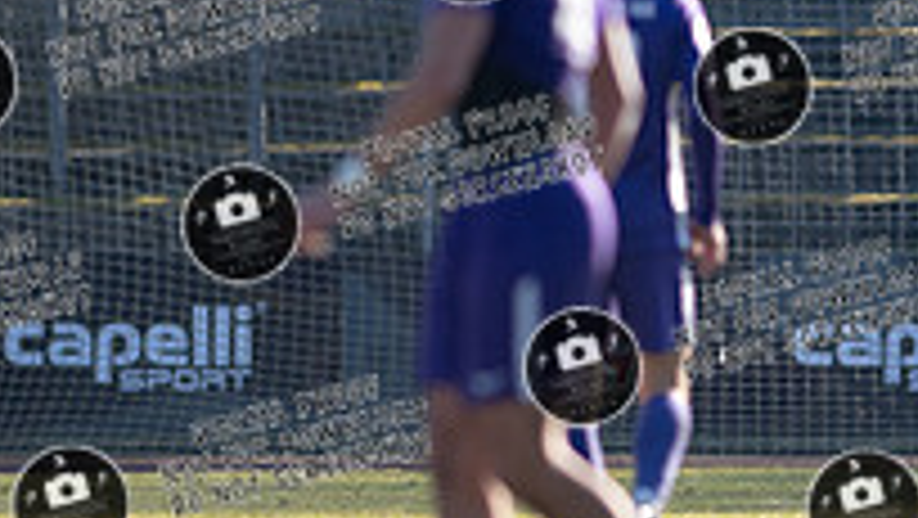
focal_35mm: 1211
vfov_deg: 1.0
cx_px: 1049
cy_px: 162
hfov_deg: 1.8
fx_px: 29493
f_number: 3.2
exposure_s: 1/1600
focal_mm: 300
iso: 360
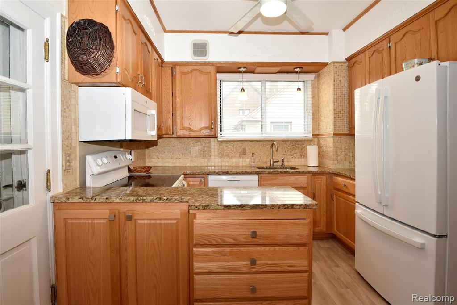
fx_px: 216
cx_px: 228
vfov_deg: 70.5
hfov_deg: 93.3
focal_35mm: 17
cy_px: 152
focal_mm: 17
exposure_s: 1/60
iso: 800
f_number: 8
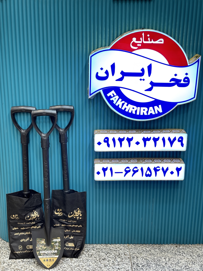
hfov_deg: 28.0
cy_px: 136
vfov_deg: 36.8
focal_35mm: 52
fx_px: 407
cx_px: 102
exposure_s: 1/50
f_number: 1.6
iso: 160
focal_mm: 5.96
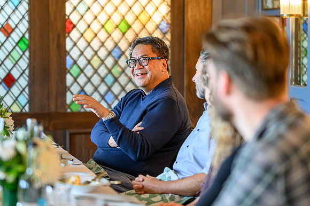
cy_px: 103
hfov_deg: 15.7
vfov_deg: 10.5
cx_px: 155
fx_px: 1121
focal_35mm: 130
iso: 800
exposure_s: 1/200
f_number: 1.8
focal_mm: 85
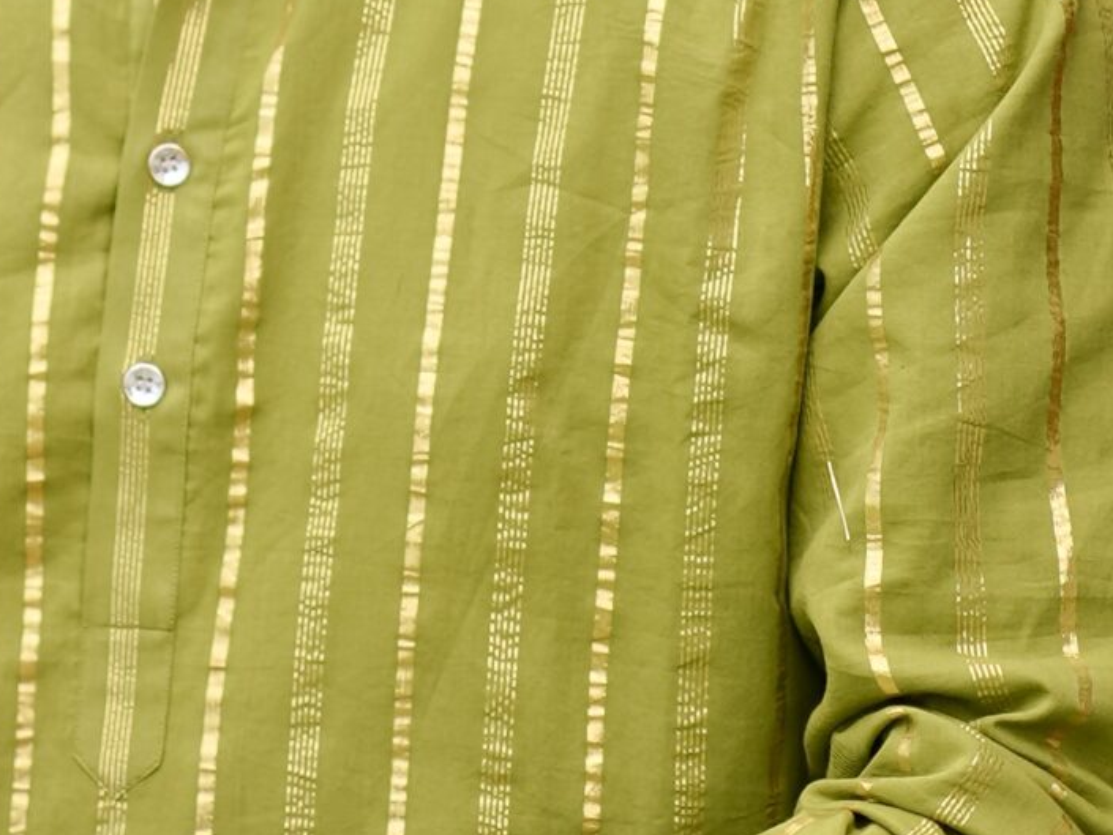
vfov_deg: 5.0
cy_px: -68
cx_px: 13
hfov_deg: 6.6
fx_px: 9551
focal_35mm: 297
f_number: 1.4
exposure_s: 1/2500
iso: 200
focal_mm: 85
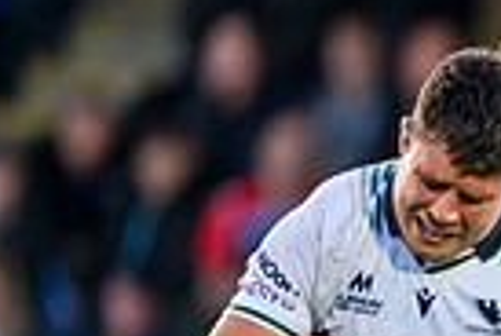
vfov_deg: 0.6
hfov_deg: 0.9
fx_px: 32984
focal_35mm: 2365
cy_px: 509
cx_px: 1013
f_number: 4
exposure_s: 1/1250
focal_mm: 560
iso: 4000
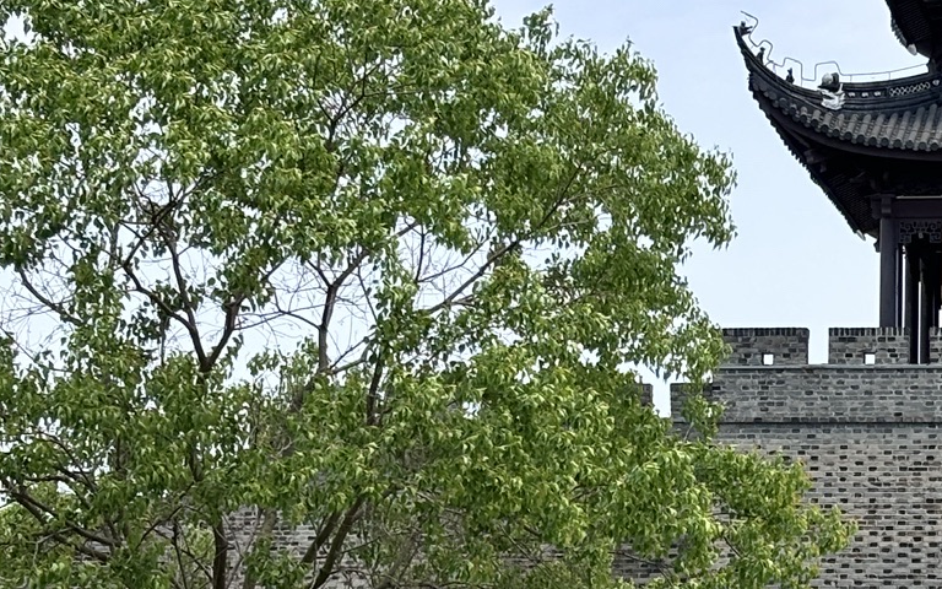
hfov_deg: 14.0
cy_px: 530
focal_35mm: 147
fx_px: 3774
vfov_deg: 8.9
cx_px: 969
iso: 40
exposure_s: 1/2151
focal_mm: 5.96
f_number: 1.6
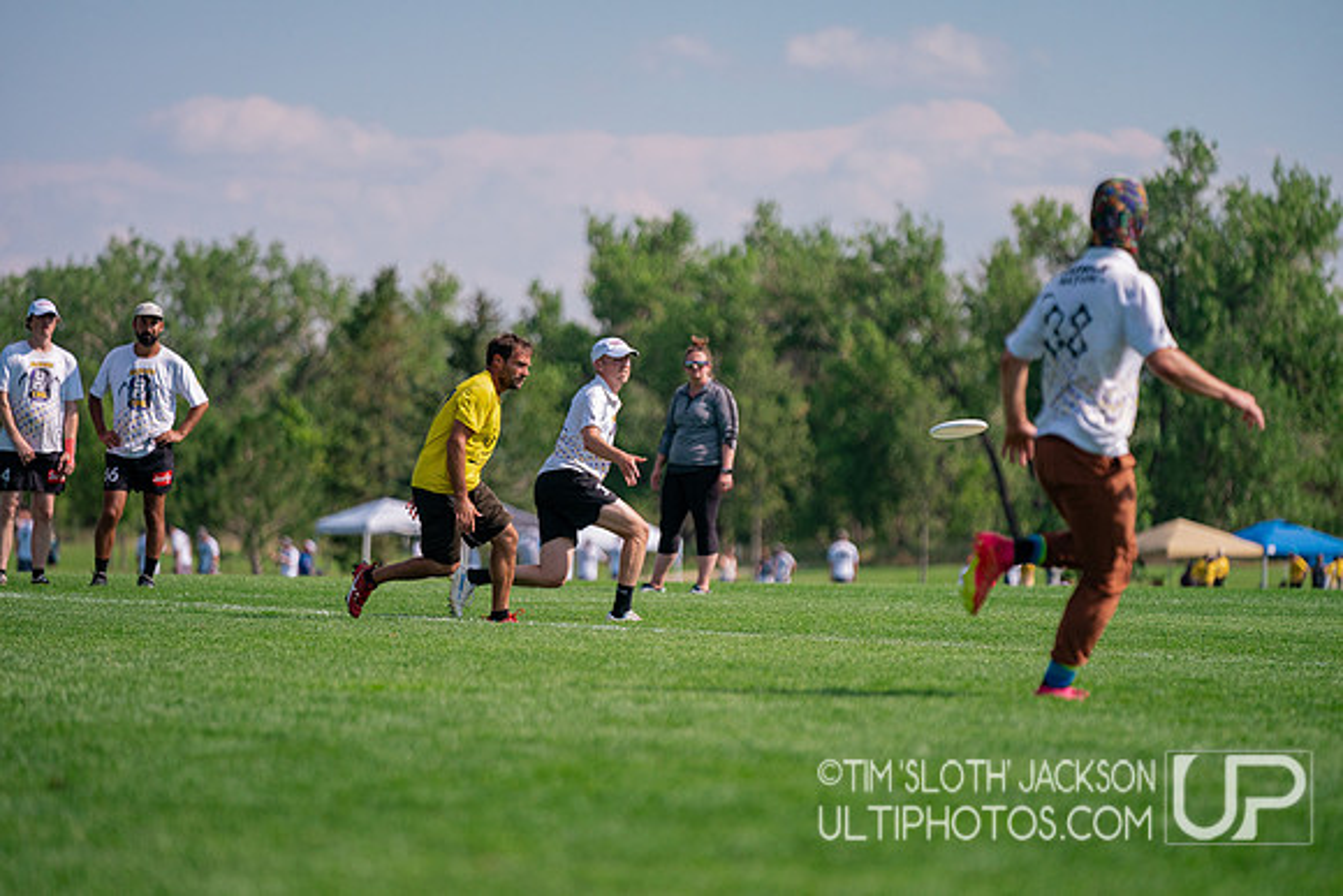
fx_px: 7463
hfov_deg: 10.3
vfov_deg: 6.9
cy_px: 448
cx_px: 672
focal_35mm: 200
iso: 640
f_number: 2.8
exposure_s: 1/12800
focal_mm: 200
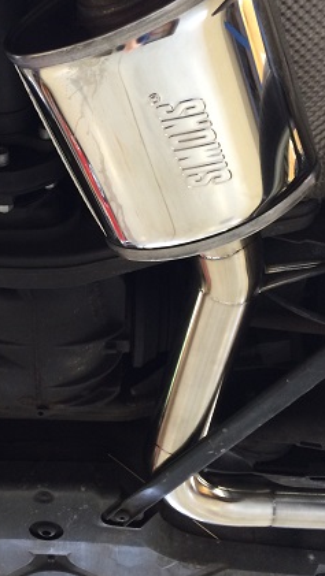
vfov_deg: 41.9
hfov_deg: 23.6
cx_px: 11
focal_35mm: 49
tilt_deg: +49.5
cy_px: 239
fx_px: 750
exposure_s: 1/33
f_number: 2.2
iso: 160
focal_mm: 4.15
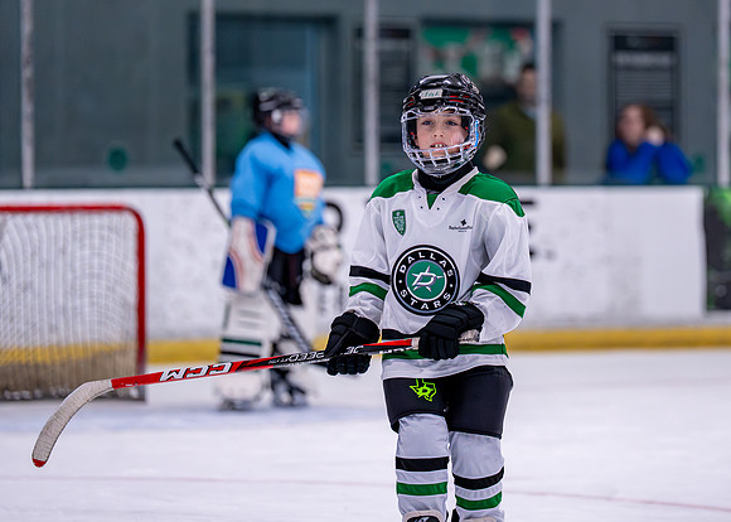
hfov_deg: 8.9
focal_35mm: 227
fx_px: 4714
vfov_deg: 6.3
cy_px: 185
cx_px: 461
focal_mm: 158
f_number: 2.8
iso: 2500
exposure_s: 1/1250
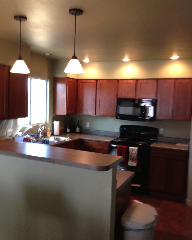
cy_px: 121
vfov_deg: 49.1
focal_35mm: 37
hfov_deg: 40.1
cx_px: 95
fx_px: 263
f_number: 2.4
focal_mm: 4.28
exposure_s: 1/20
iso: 80
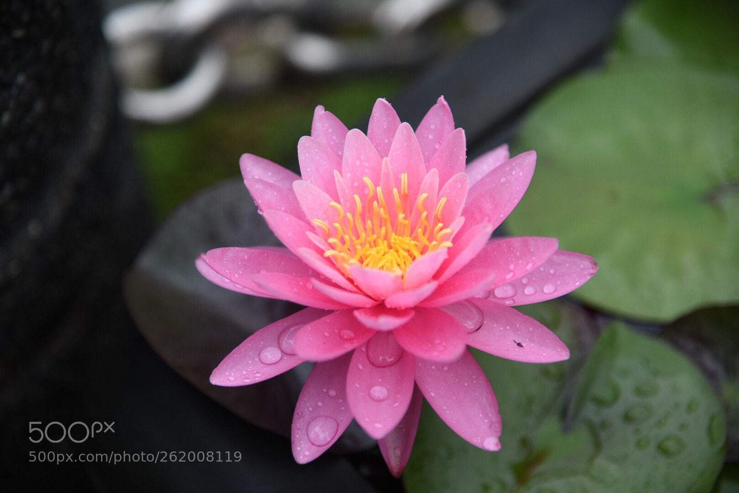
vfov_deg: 11.4
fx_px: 2463
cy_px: 246
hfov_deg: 17.1
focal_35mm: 120
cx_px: 370
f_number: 4
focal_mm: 120
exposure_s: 1/125
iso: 320
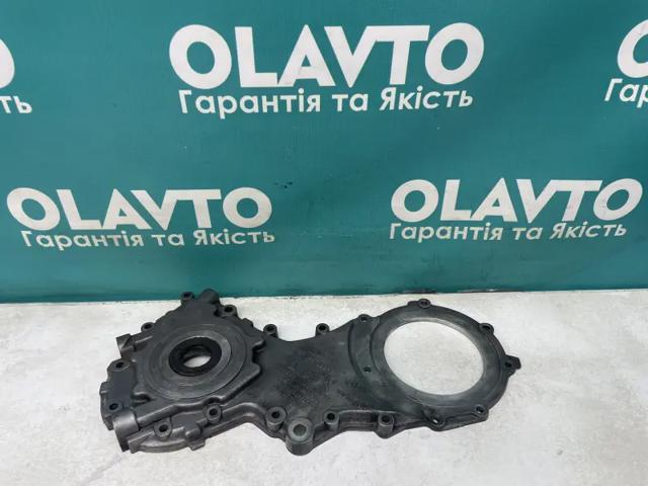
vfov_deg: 53.1
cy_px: 243
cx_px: 324
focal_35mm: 26
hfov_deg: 67.3
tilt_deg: -35.2
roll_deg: -0.8
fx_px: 487
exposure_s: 1/100
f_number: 1.6
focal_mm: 4.2
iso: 80
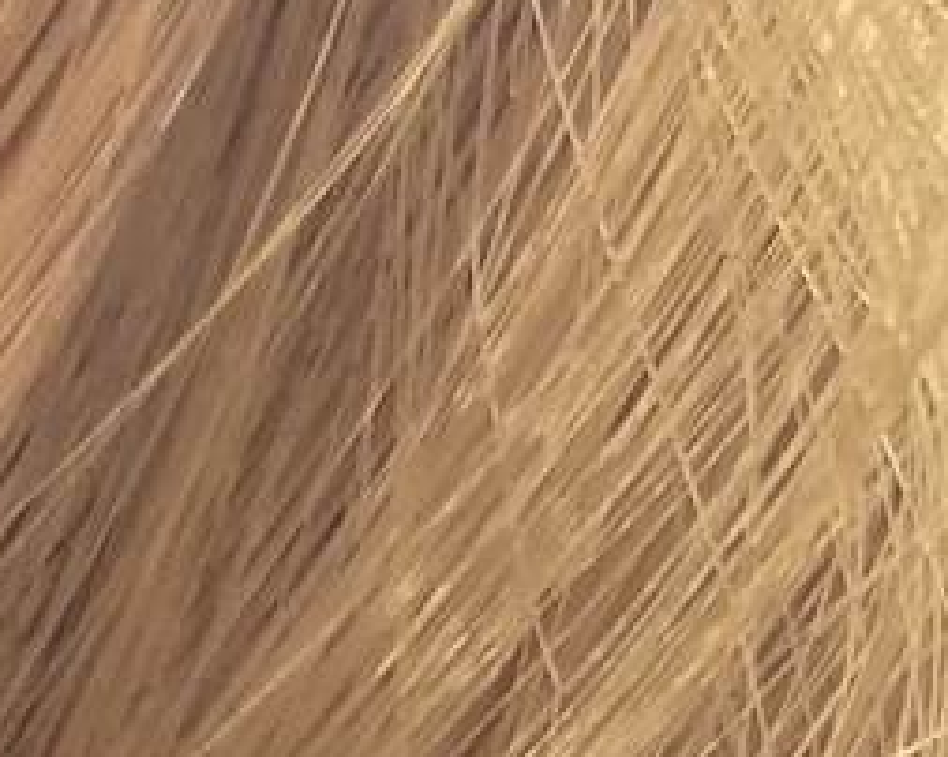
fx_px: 6869
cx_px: -1729
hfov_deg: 7.2
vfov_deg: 5.3
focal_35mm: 245
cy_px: 3369
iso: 20
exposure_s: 1/164
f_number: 1.8
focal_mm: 3.99
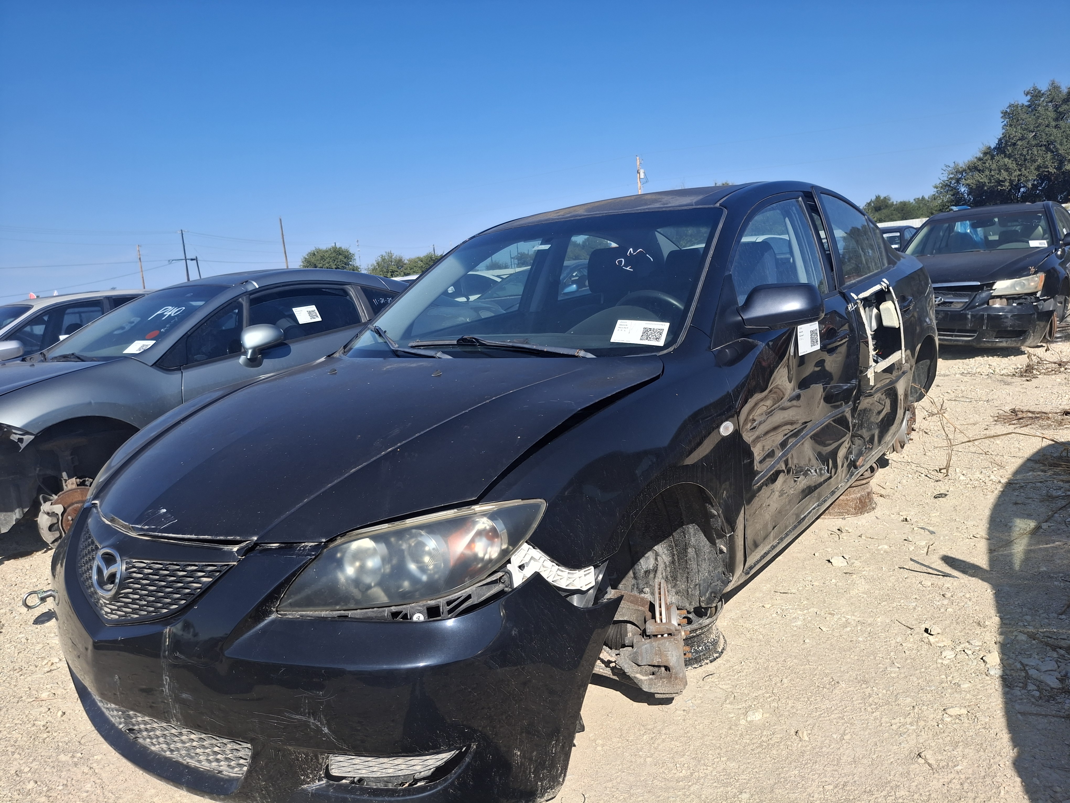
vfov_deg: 54.9
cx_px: 535
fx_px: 773
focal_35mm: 25
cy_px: 402
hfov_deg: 69.4
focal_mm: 4.69
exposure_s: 1/2037
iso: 32
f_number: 1.8
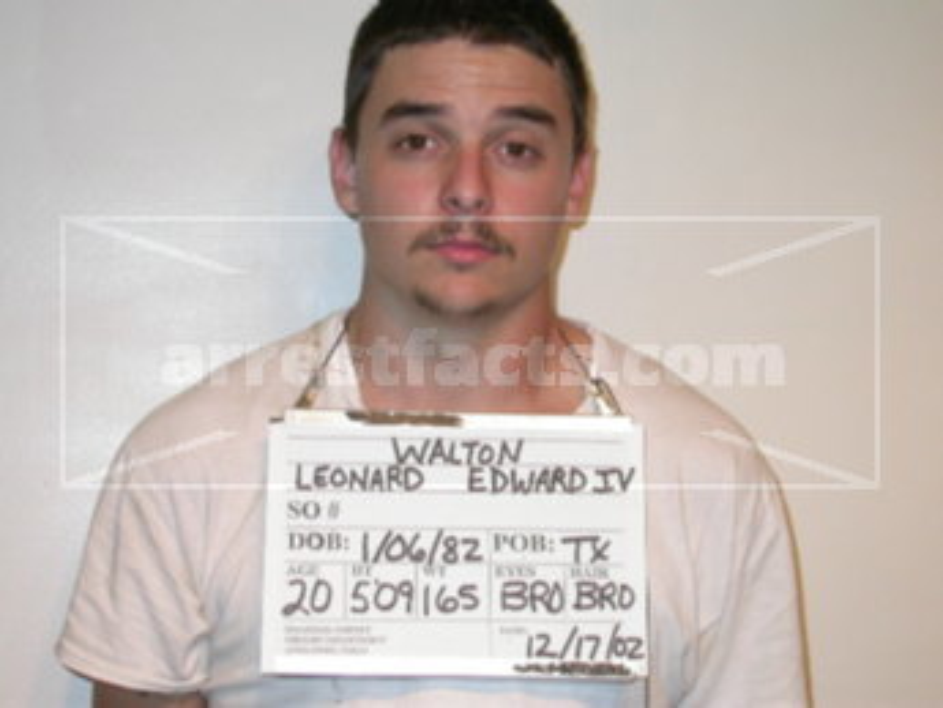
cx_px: 472
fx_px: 1935
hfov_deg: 27.4
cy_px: 354
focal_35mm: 71
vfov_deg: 20.7
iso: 100
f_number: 3.3
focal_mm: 14.7
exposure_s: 1/60.3
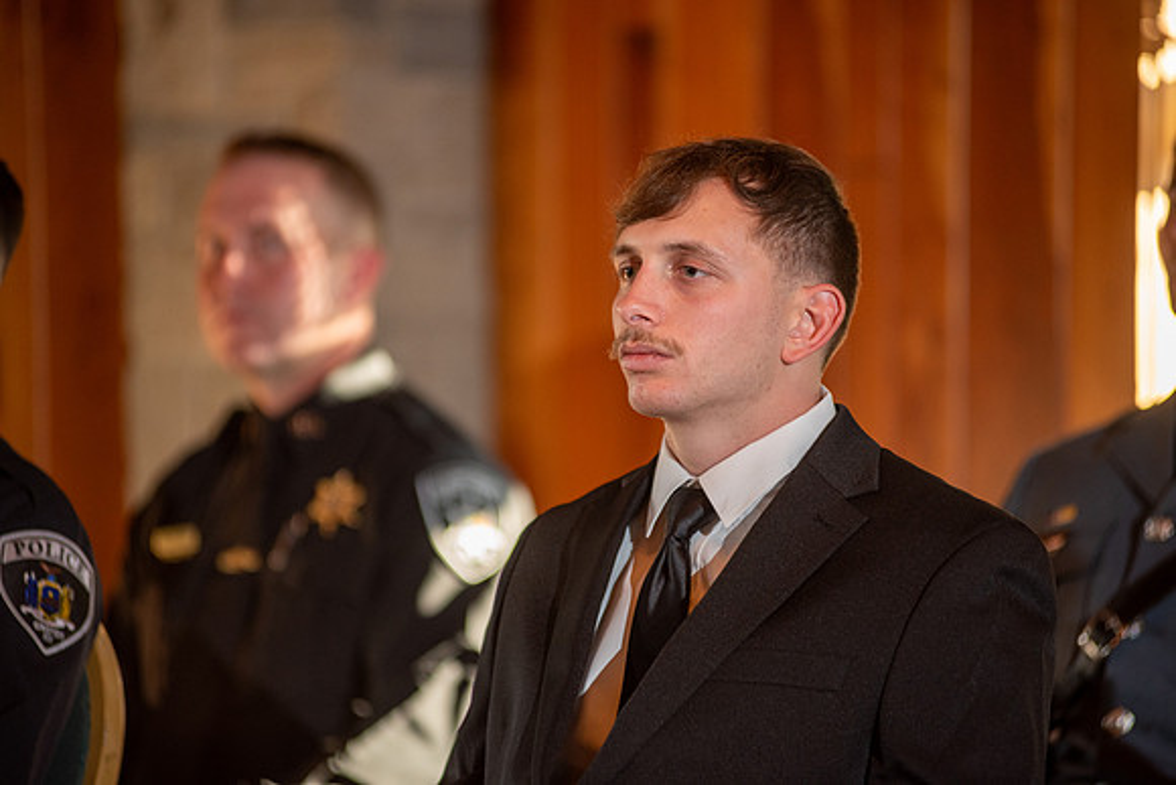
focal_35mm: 200
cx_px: 588
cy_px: 392
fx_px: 6535
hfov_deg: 10.3
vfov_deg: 6.9
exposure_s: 1/160
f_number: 2.8
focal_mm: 200
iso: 640
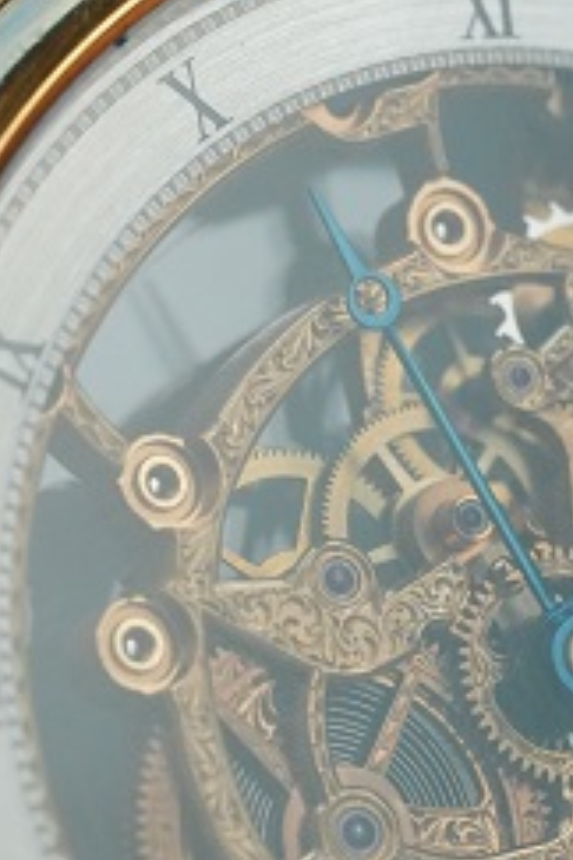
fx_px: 7234
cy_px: 690
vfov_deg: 6.8
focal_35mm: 303
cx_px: 587
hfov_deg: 4.5
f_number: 9
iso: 3200
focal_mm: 105
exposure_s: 1/250
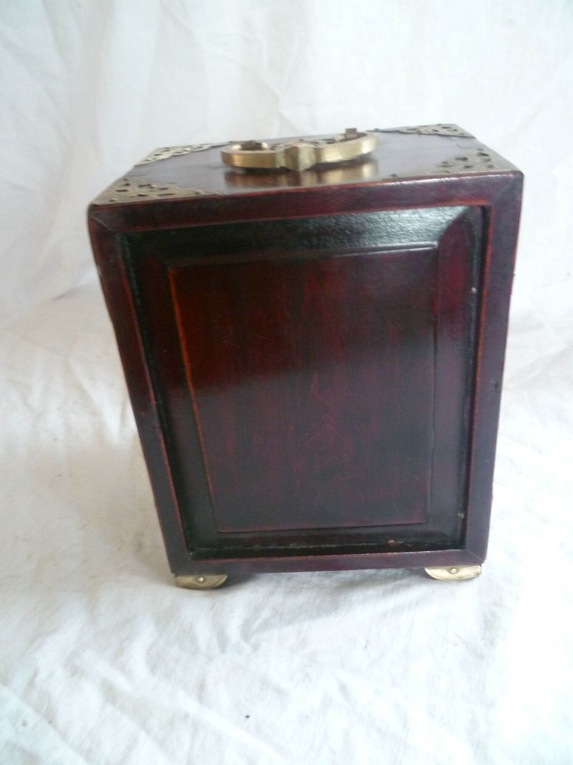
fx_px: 618
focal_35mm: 28
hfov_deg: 49.7
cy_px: 382
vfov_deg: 63.4
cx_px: 286
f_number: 2.8
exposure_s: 1/5
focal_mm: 5
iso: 400
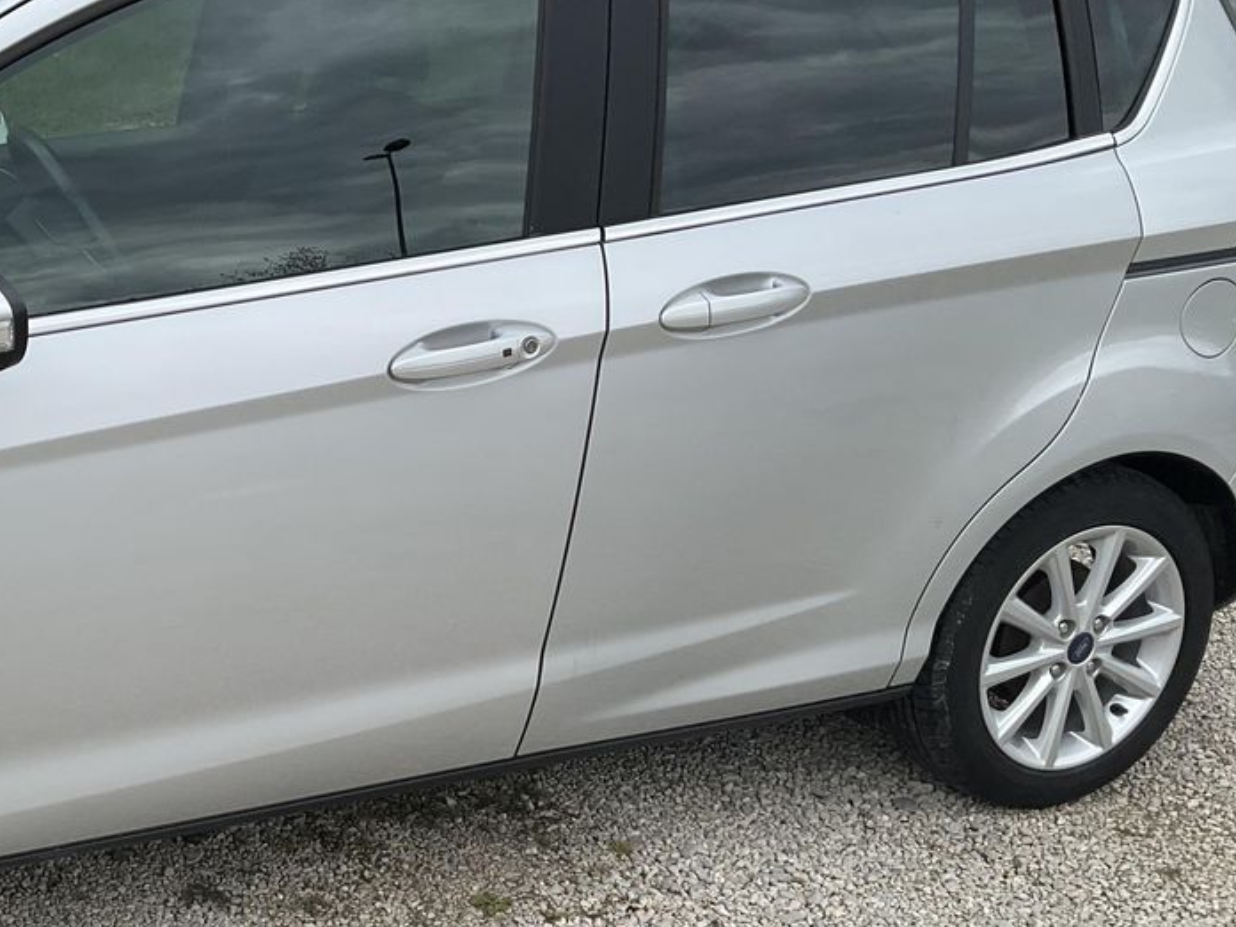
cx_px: 289
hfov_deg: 37.1
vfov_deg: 29.0
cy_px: 561
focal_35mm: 50
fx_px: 1785
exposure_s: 1/929
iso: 25
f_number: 1.8
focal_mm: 3
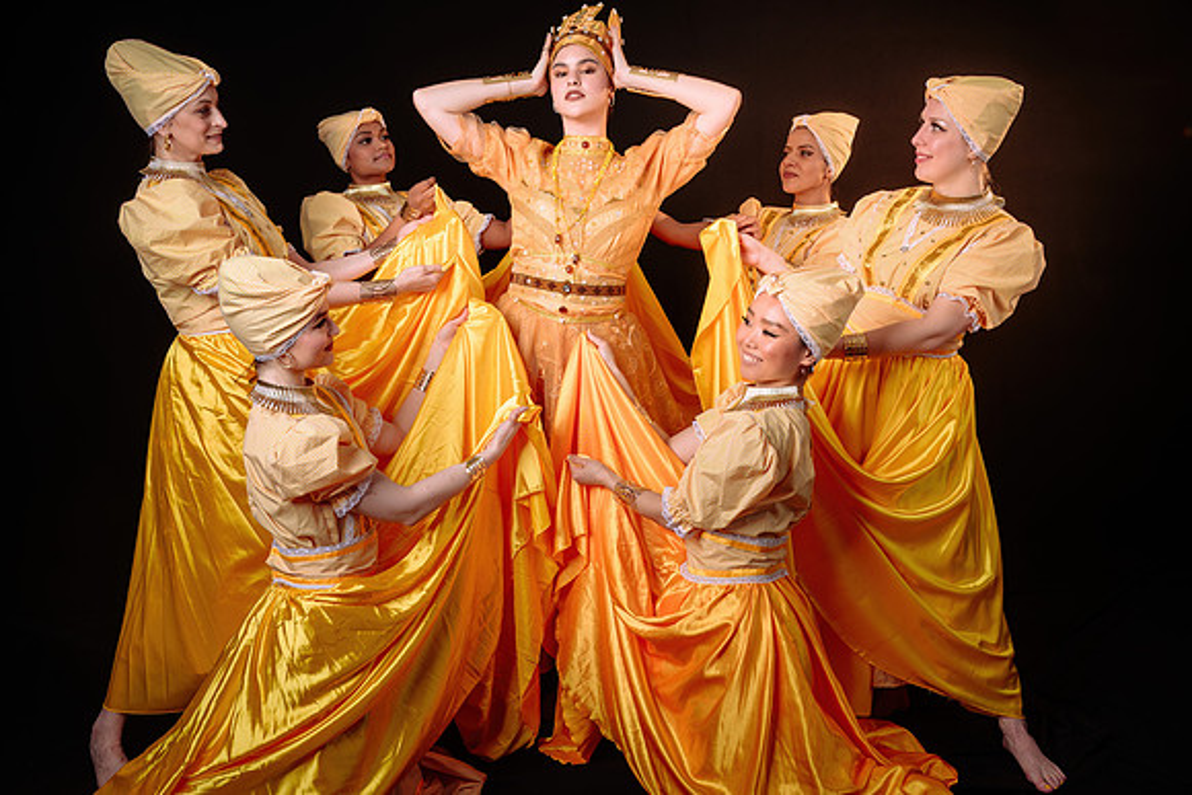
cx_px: 596
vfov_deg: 38.9
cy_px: 398
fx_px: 1126
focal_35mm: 34
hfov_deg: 55.8
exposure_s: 1/200
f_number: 4.5
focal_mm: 34
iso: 64
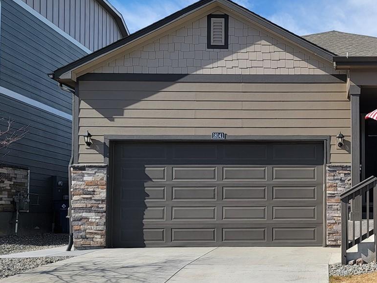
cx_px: 329
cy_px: 193
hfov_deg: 36.2
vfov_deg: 28.9
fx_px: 545
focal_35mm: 50
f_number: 1.8
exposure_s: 1/812
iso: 16
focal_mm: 6.7
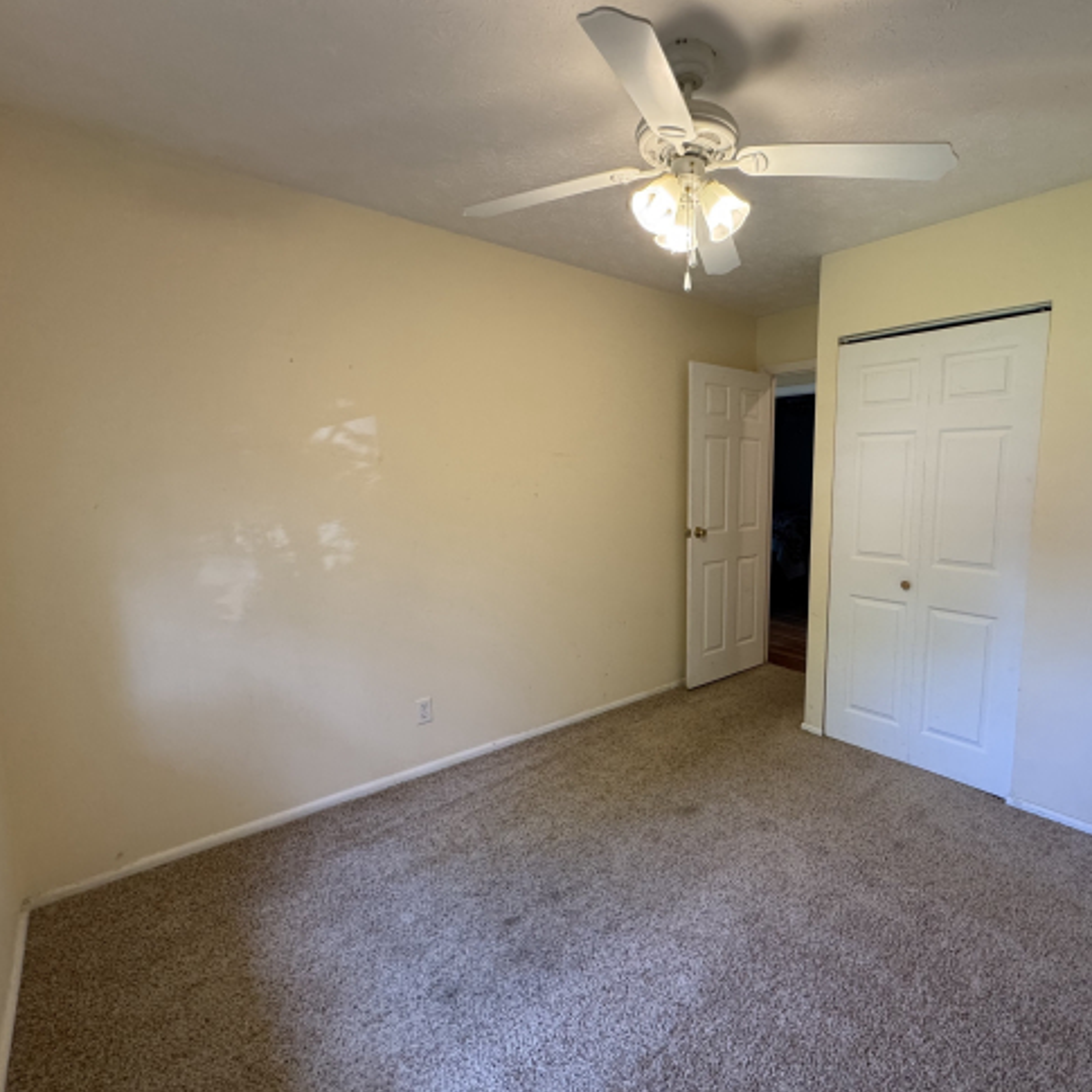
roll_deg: -0.2
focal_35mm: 17
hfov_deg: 82.5
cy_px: 558
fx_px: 607
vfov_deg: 84.0
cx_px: 677
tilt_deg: -10.0
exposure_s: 1/120
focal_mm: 2.22
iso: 250
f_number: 2.2
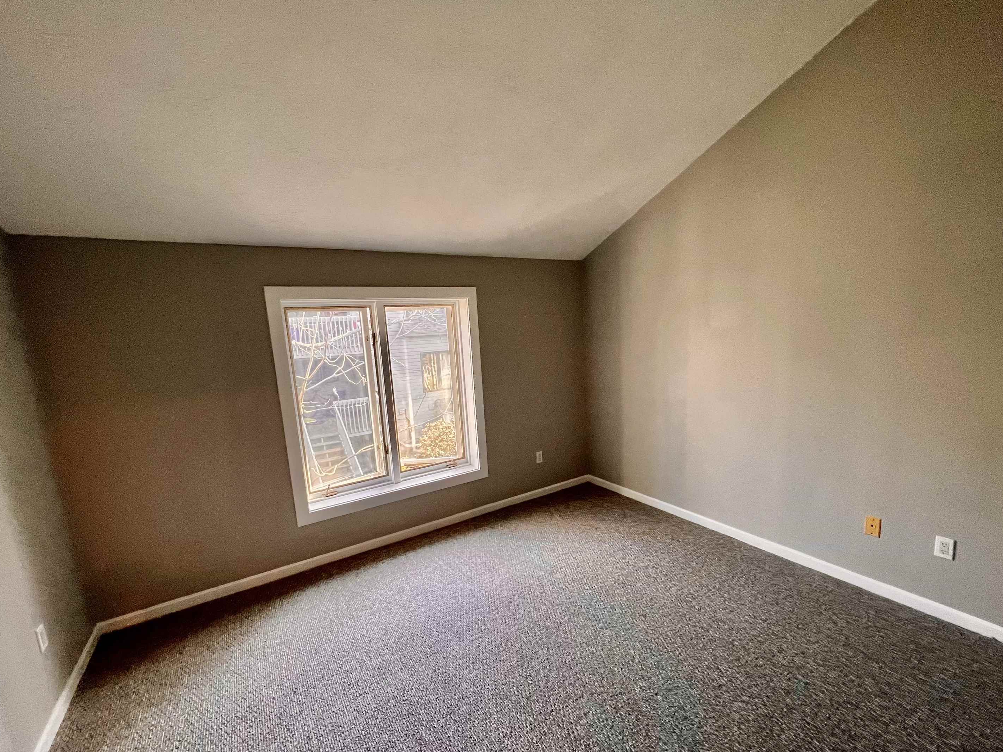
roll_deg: +3.1
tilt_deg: -8.8
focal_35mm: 14
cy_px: 398
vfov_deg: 85.6
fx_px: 406
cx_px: 513
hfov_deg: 102.1
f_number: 1.8
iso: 250
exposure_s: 1/120
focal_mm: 1.57
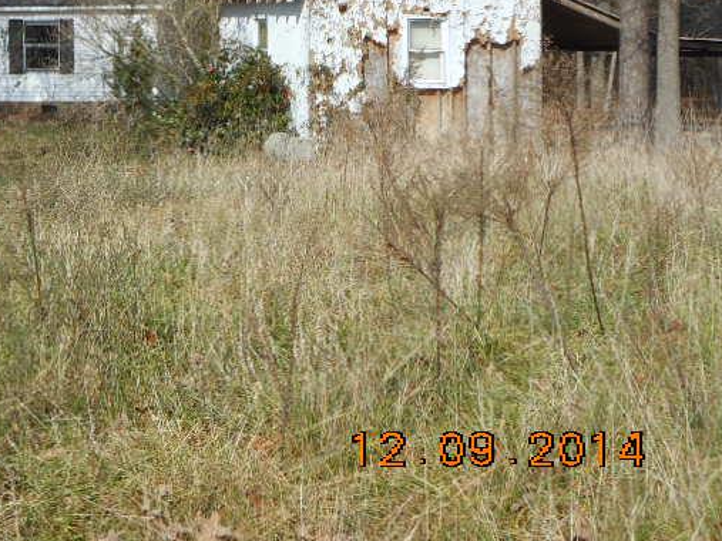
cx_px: 4
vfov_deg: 14.4
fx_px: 2106
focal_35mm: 101
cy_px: 17
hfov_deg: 18.9
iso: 80
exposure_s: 1/800
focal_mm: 8.9
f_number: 4
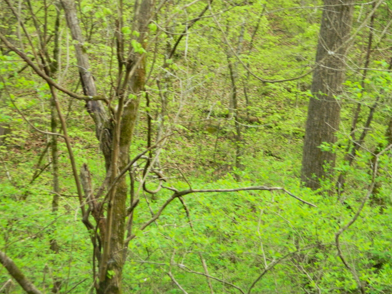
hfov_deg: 19.1
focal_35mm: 103
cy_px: 147
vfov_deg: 14.4
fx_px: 1166
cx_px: 196
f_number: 4.5
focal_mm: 18.6
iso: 400
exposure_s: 1/25
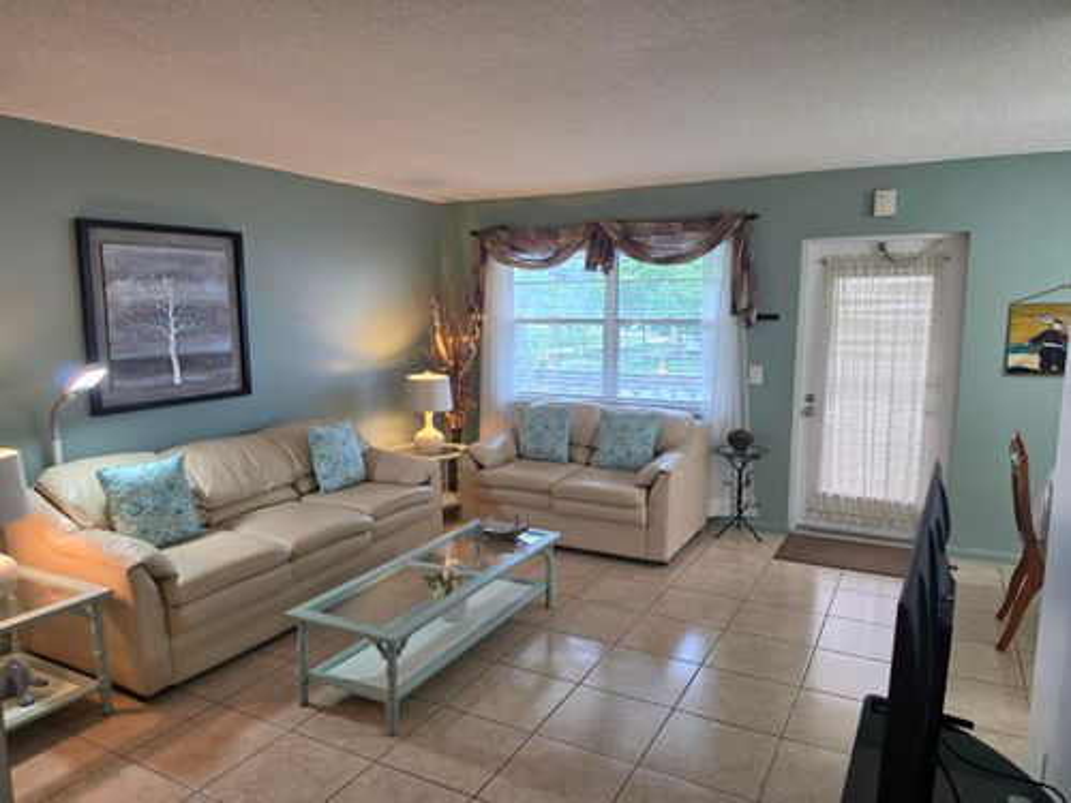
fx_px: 712
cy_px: 402
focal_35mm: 23
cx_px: 536
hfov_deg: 73.9
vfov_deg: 58.9
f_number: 1.4
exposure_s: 1/120
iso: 80
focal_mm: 6.5
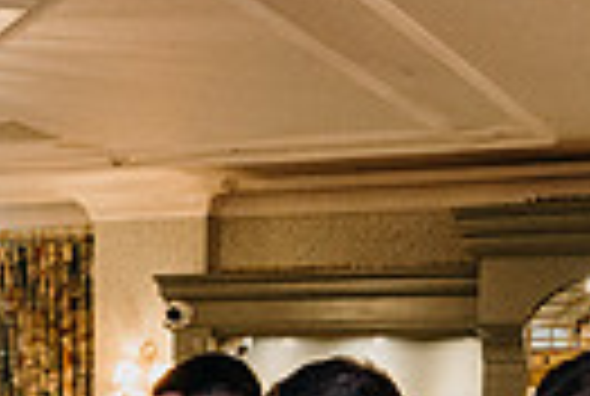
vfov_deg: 11.6
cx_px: 113
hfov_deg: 19.0
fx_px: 1741
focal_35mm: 106
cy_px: 803
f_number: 3.5
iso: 2500
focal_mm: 24
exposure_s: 1/160
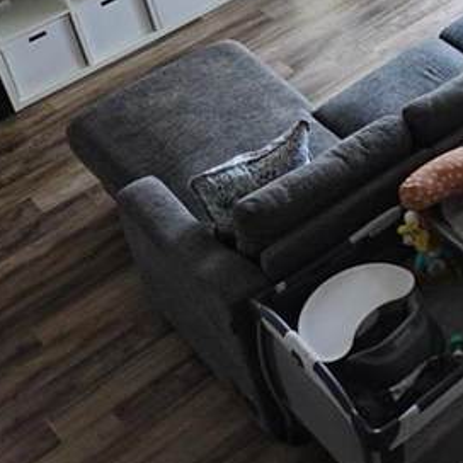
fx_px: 1211
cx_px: 723
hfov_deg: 18.7
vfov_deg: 19.7
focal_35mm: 80
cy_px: -159
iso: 125
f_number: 2
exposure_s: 1/125
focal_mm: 7.6
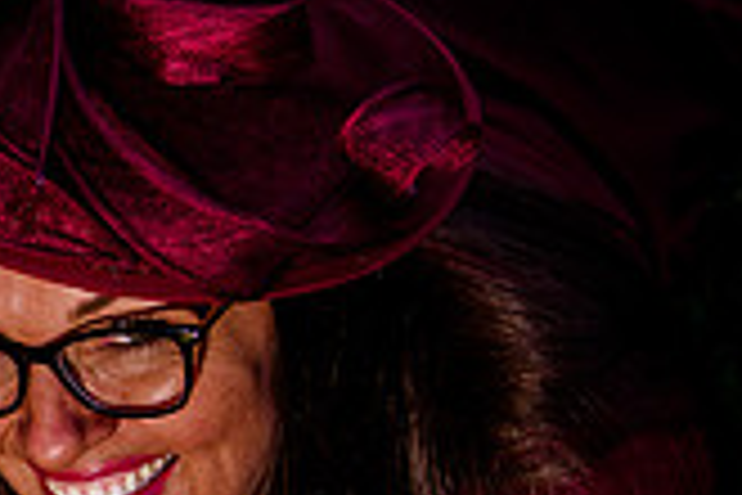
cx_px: -220
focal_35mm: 176
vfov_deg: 7.8
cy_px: 392
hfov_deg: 11.4
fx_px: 3627
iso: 1600
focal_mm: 50
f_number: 4
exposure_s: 1/125
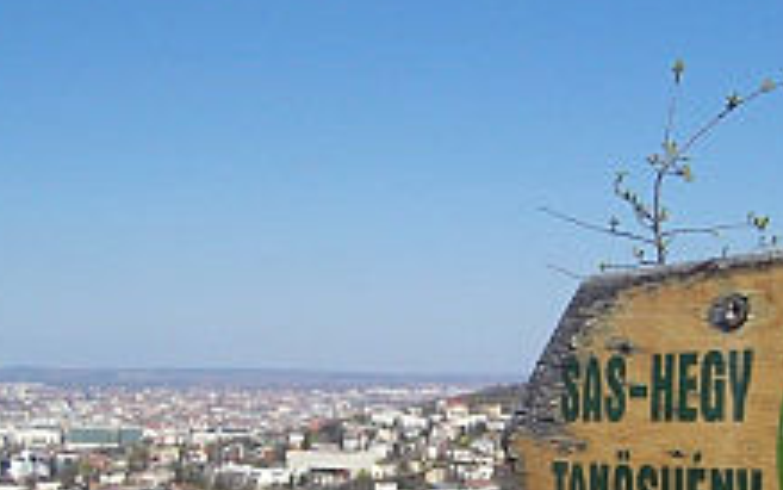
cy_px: 415
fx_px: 1580
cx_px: 551
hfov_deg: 27.6
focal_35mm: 74
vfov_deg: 17.4
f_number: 5.6
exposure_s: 1/750
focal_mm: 5.6
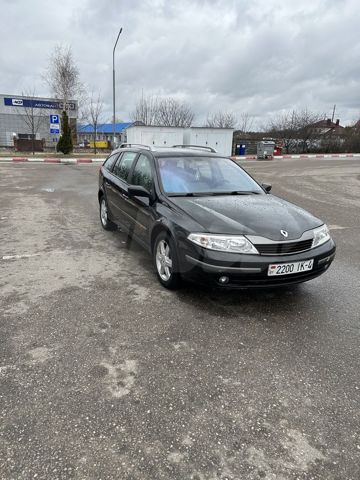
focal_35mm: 26
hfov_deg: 53.1
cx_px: 180
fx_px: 361
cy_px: 240
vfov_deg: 67.3
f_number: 1.5
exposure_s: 1/1468
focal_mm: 5.7
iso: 50
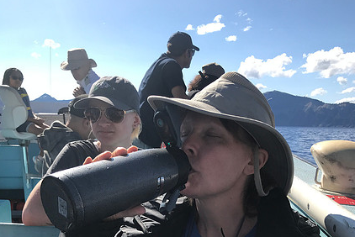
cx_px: 181
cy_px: 234
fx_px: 395
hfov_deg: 48.4
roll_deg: -2.0
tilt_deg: -16.0
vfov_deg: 31.1
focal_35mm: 40
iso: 20
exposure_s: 1/1808
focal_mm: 3.99
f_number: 1.8
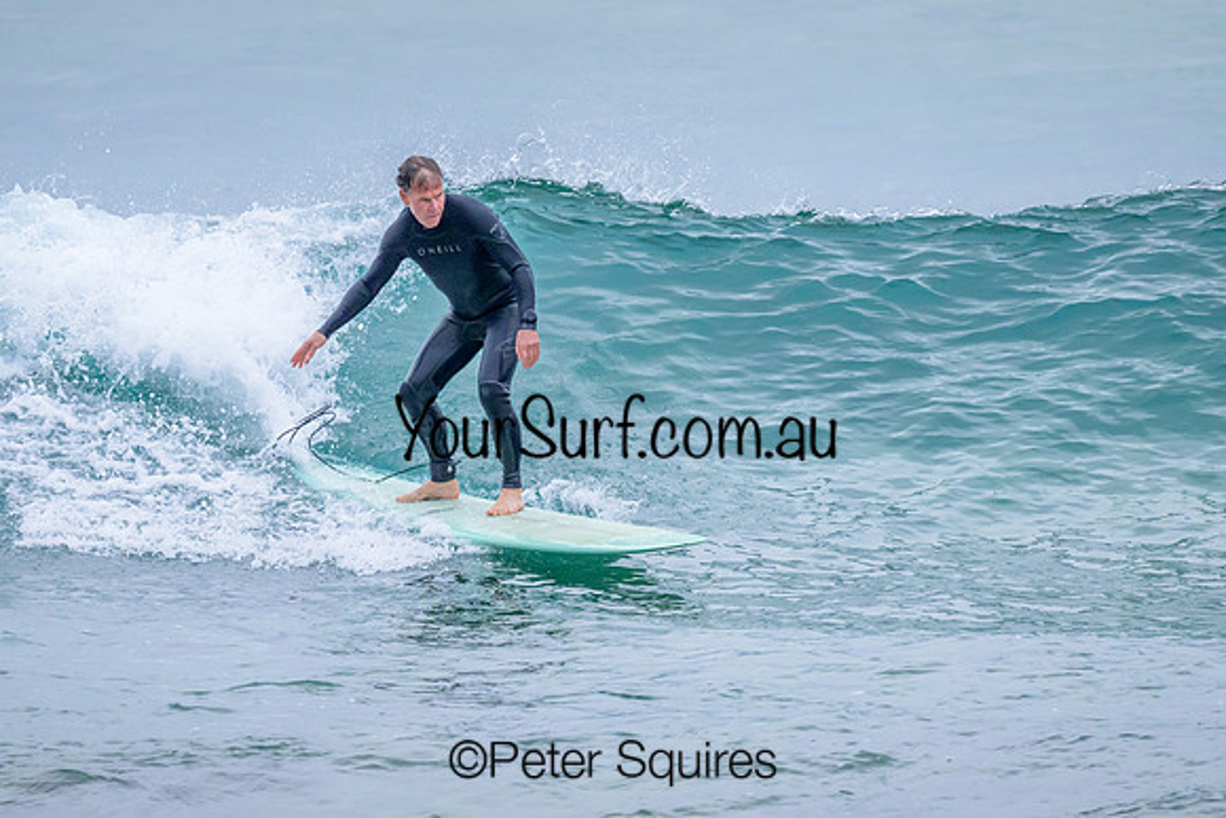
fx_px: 37368
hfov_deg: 1.9
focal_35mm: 1097
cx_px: 627
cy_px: 481
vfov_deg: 1.3
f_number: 6.3
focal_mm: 800
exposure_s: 1/1600
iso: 3200
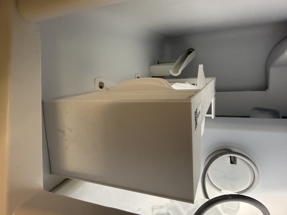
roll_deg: +3.5
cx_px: 144
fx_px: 199
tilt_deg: -8.0
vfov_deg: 56.8
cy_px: 108
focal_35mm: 24
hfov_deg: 71.6
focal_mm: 2.22
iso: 160
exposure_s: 1/60
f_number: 2.2
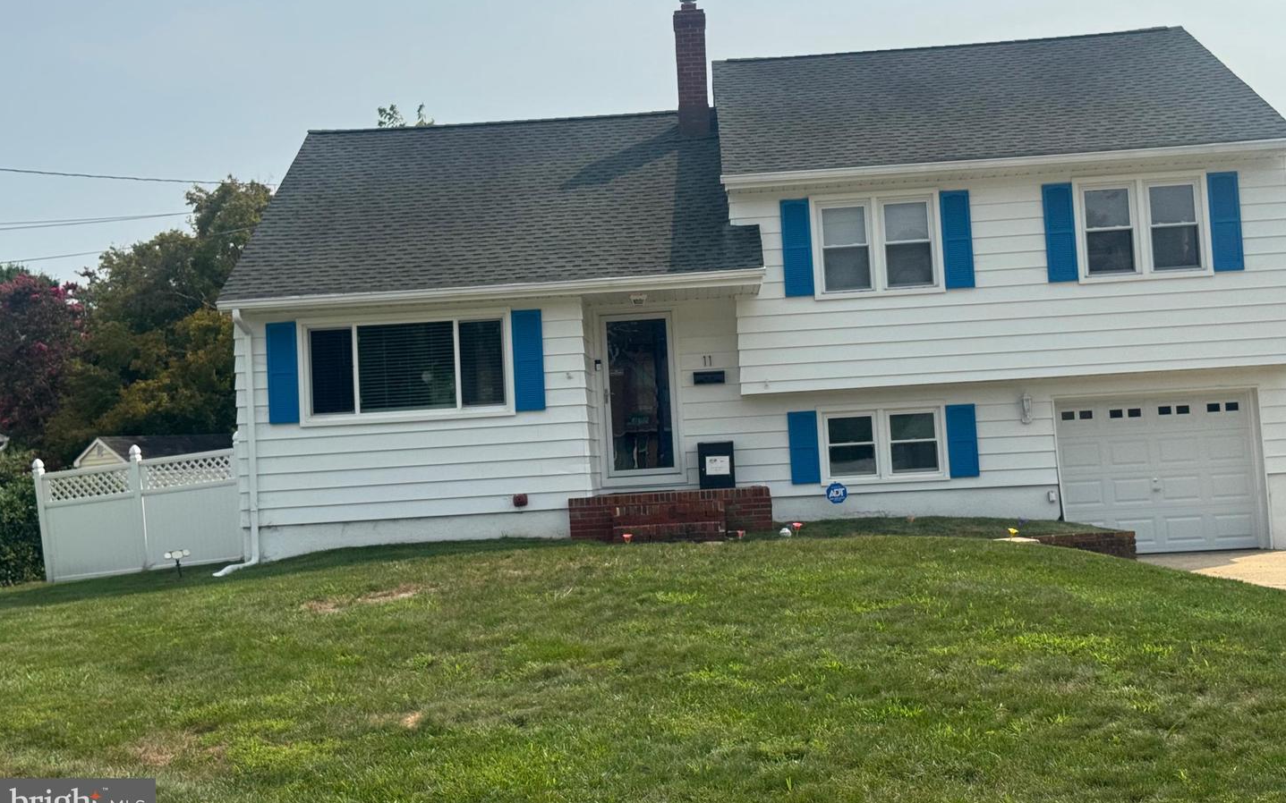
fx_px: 1787
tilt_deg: +4.2
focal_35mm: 51
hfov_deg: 39.6
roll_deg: +3.2
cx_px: 643
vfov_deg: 25.3
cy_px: 347
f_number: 1.78
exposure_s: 1/6410
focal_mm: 6.76
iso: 64
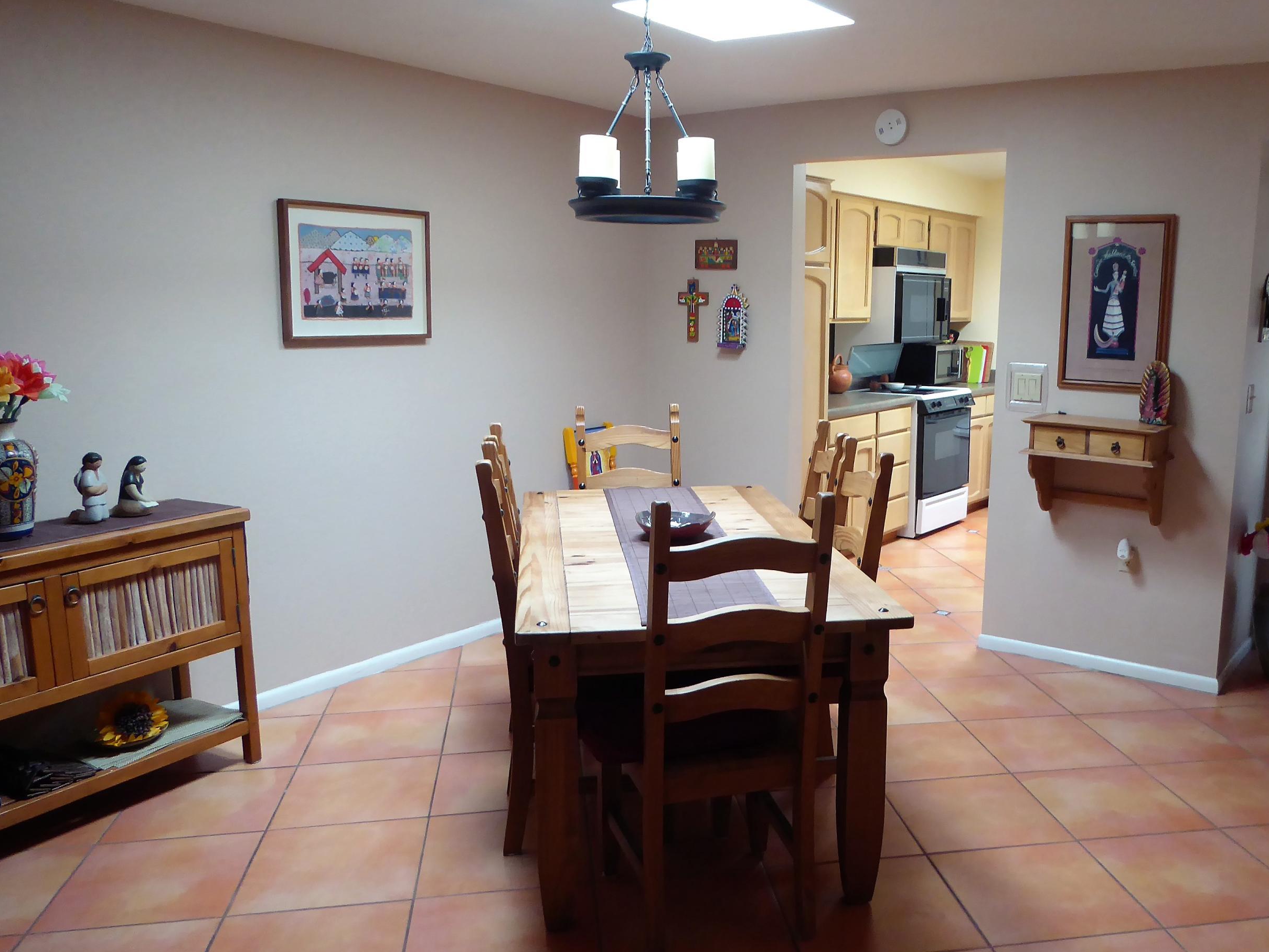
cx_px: 744
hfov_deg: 58.0
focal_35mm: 31
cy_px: 498
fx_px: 1137
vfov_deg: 45.4
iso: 250
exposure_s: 1/60
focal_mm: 4.3
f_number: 3.3
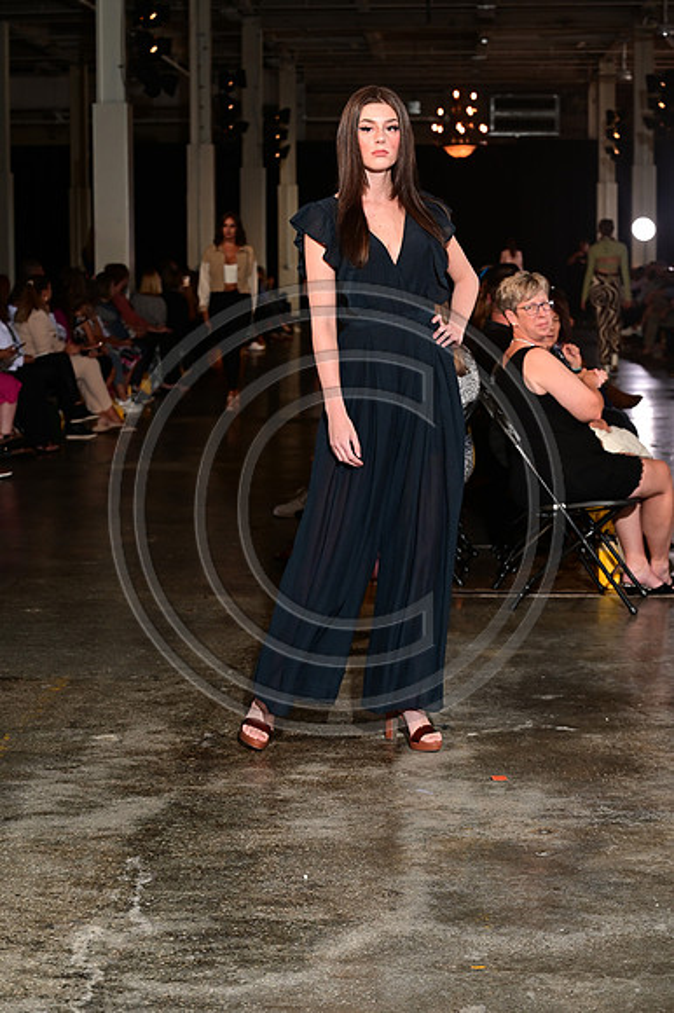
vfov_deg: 28.9
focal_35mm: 70
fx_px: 1968
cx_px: 337
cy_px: 506
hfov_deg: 19.4
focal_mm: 70
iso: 1000
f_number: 6.3
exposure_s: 1/125
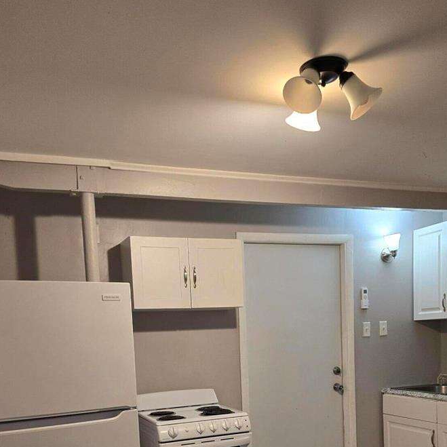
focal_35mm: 37
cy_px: 381
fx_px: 541
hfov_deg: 44.9
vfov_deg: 42.1
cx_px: 239
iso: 250
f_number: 1.7
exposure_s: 1/120
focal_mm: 6.3
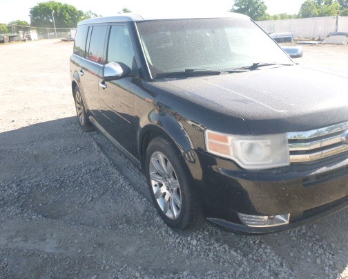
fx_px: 319
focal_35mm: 31
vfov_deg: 47.0
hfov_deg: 56.9
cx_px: 204
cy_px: 127
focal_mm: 4.5
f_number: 3.9
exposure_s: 1/200
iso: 100
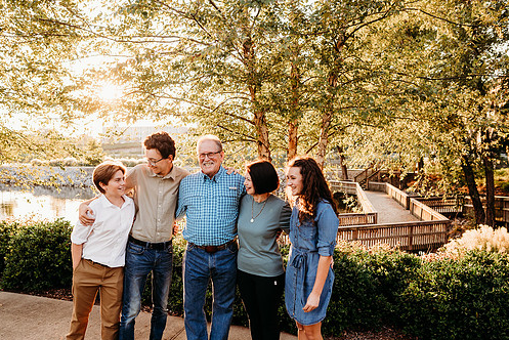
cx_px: 237
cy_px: 189
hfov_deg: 65.4
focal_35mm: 28
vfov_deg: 46.4
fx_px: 396
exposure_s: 1/320
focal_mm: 24
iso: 250
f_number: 3.2
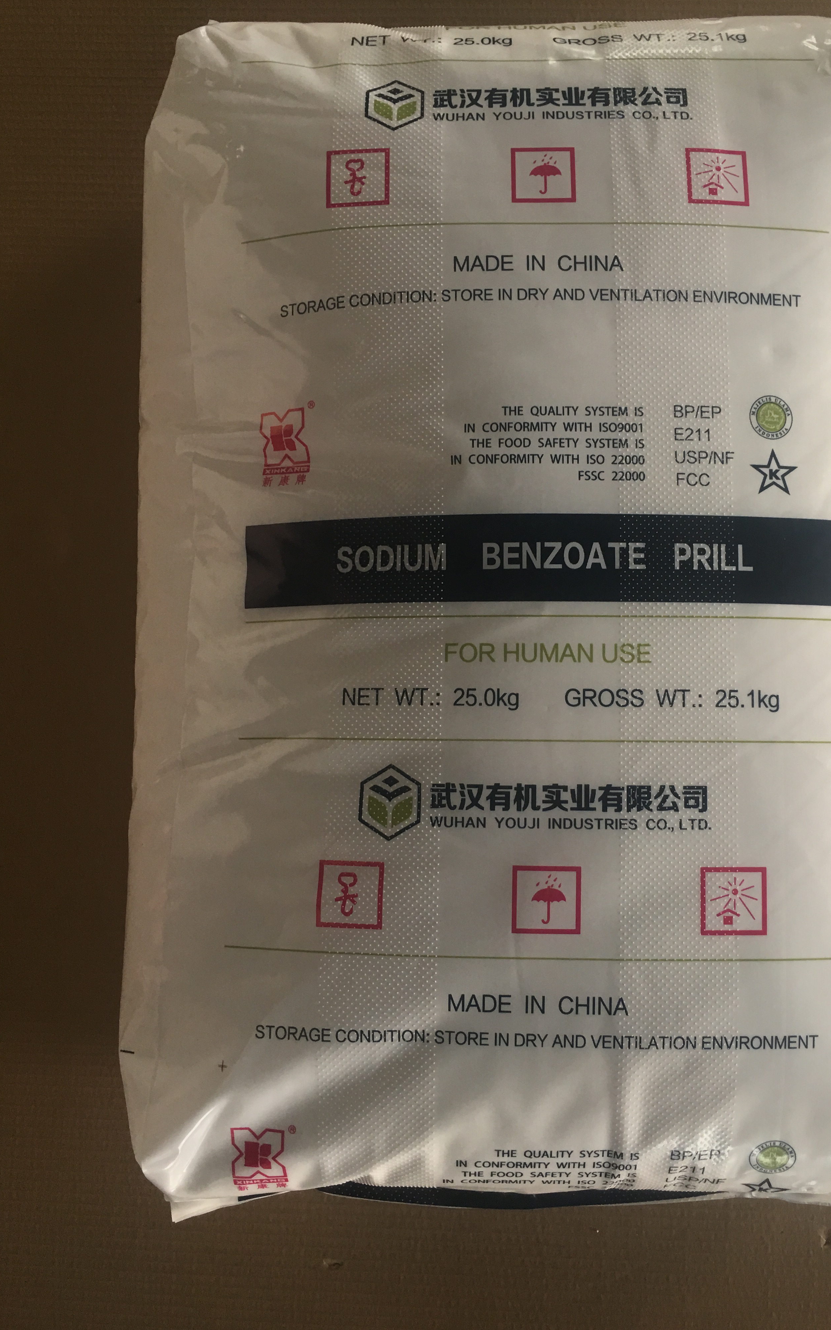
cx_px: 501
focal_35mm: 31
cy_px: 665
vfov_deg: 61.2
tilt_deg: -83.7
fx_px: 1123
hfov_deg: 40.4
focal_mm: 4.15
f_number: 2.2
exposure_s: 1/17
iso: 32
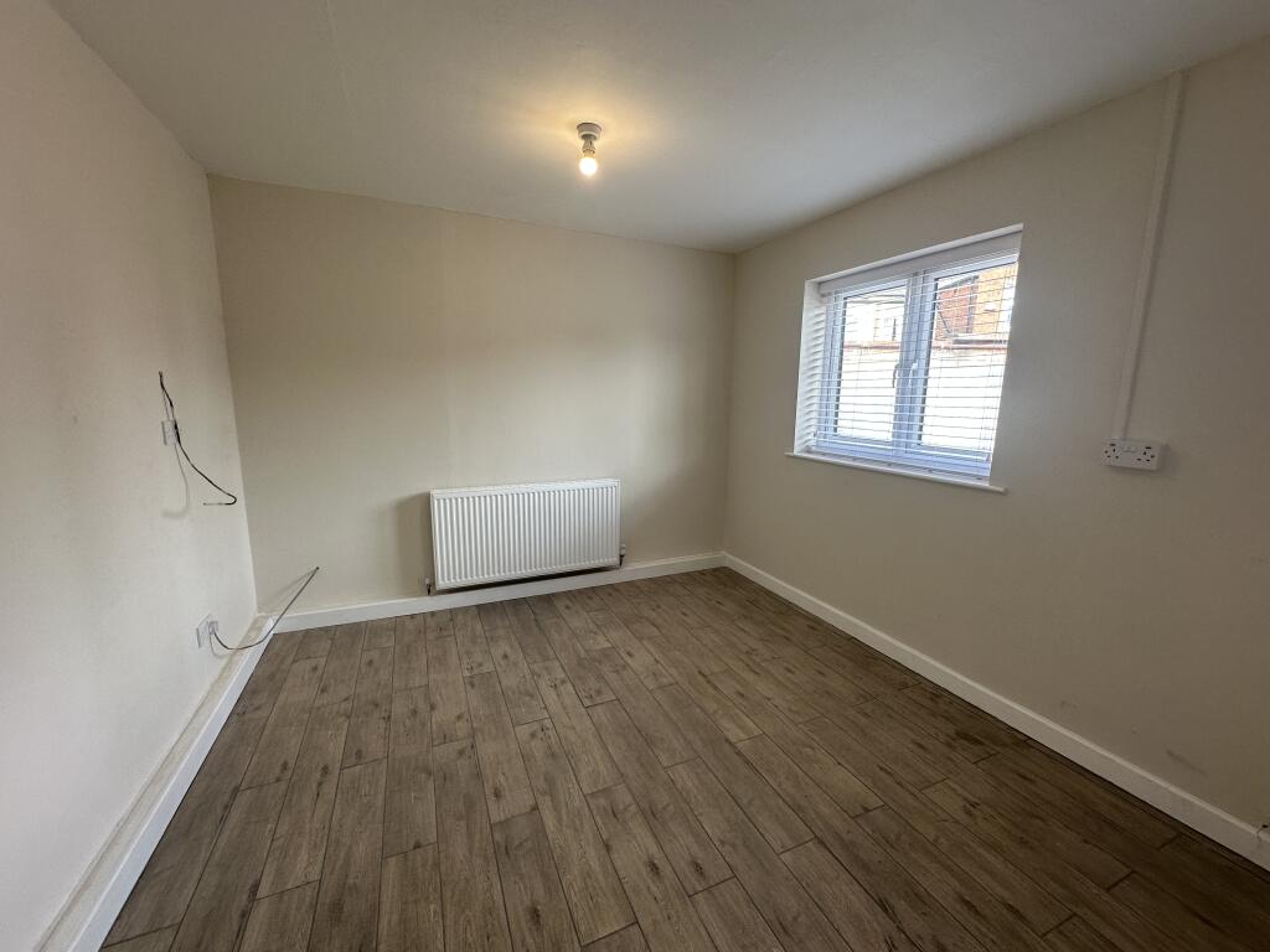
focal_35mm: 14
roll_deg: -0.6
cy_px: 476
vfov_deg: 85.7
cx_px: 635
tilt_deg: -9.3
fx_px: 514
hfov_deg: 102.1
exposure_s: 1/100
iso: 80
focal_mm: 2.22
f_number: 2.2
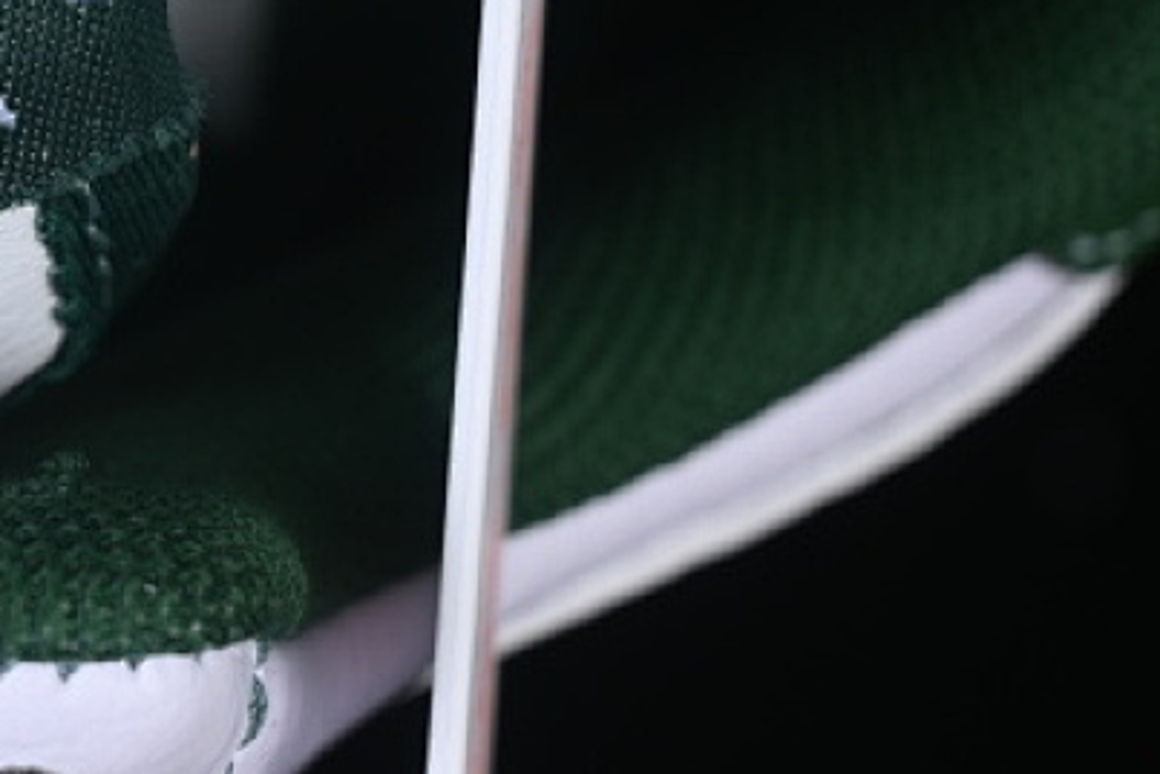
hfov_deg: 10.0
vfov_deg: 6.8
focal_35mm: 201
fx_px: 6479
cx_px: -377
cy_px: -63
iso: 160
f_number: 7.1
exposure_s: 1/80
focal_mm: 50
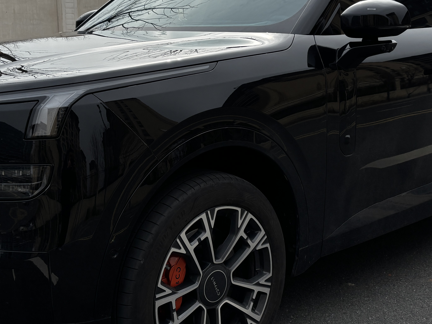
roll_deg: -0.7
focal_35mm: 54
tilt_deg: -10.3
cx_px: 188
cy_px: 134
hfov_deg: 35.5
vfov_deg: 27.0
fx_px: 674
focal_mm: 5.96
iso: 50
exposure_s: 1/5952
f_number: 1.6
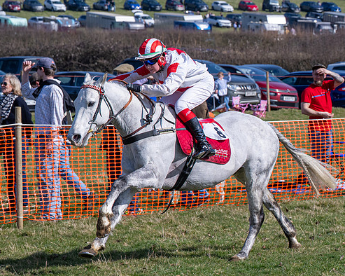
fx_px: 1776
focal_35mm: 174
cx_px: 275
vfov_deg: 8.9
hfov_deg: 11.1
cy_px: 156
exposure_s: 1/2000
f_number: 5
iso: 200
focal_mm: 70
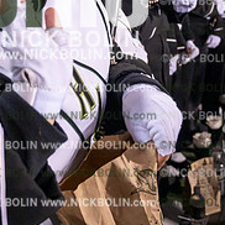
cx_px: 61
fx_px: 478
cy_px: 1
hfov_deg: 26.2
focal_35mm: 65
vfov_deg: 25.2
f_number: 4.5
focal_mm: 24
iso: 5000
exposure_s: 1/640
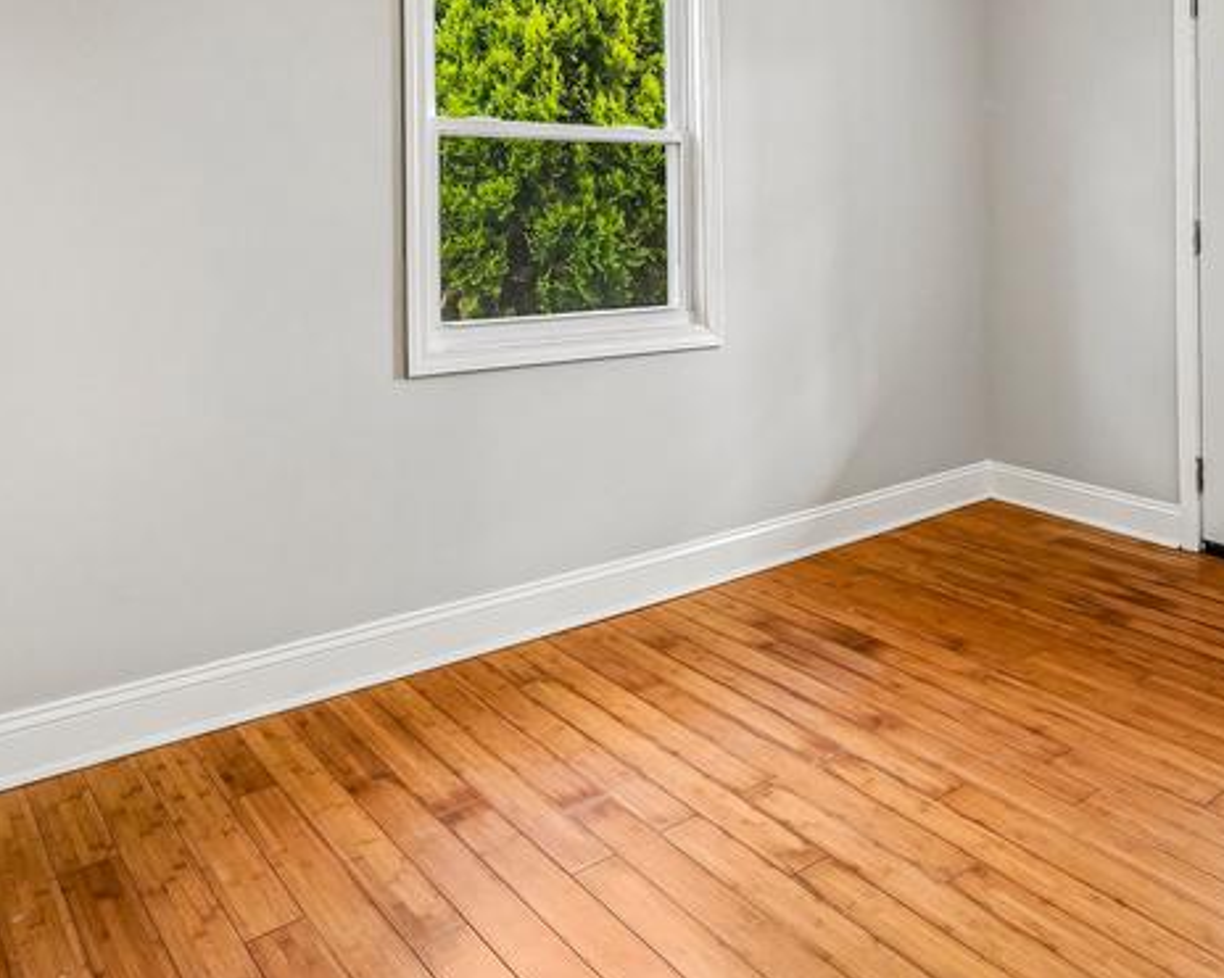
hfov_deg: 59.8
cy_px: 178
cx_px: 752
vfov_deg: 46.9
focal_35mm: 29
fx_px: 1050
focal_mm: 14
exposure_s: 1/25
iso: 500
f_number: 8
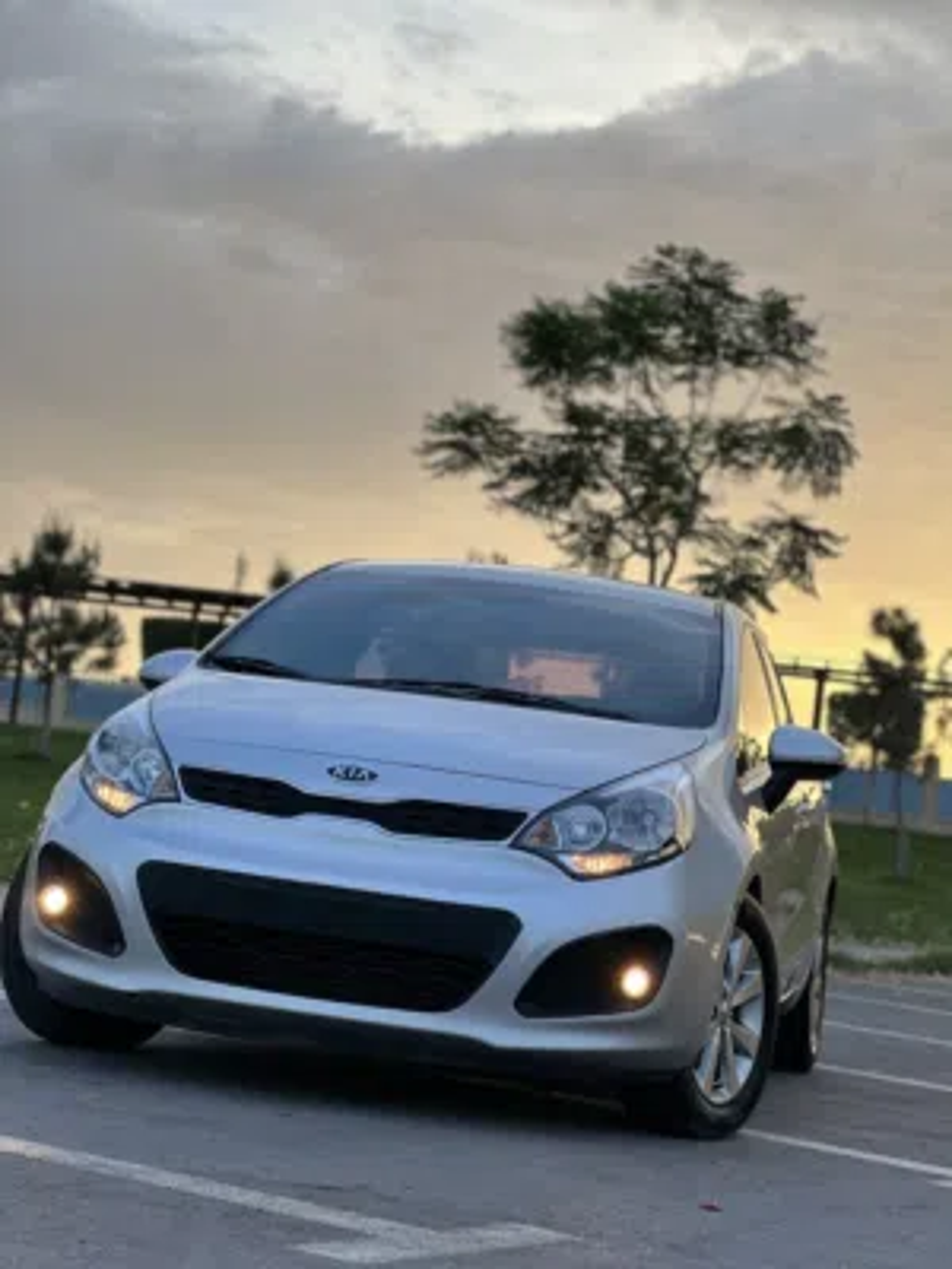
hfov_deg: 19.1
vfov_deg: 25.3
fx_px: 2824
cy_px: 634
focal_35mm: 77
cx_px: 476
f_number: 2.8
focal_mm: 9
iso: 32
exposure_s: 1/121
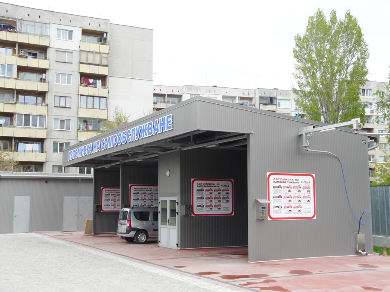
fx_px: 484
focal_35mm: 43
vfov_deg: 33.6
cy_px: 146
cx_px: 195
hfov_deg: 43.9
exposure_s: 1/160
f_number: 4
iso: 100
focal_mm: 7
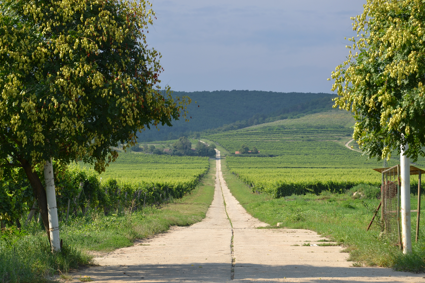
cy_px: 142
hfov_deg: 17.1
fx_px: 1417
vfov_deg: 11.4
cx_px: 212
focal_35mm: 120
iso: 100
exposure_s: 1/125
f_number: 8
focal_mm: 80
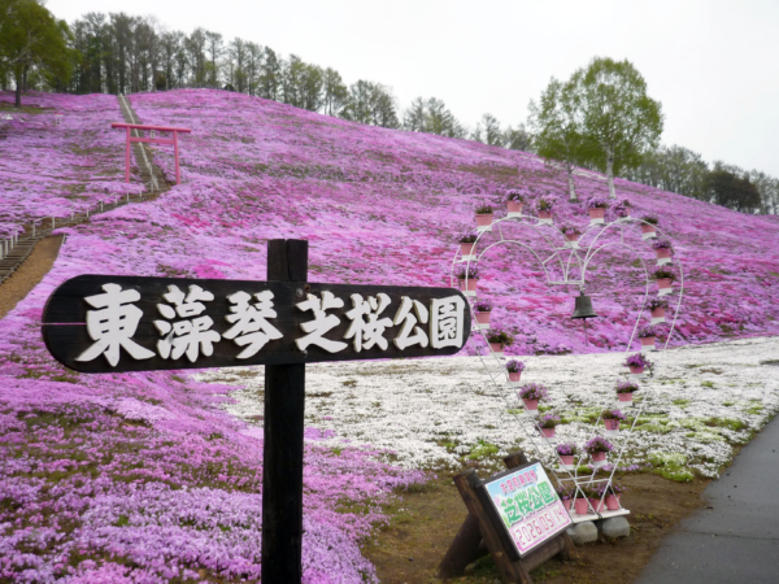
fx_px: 743
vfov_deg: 42.9
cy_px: 292
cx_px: 390
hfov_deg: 55.4
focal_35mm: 33
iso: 100
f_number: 2.8
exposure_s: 1/250
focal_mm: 5.5
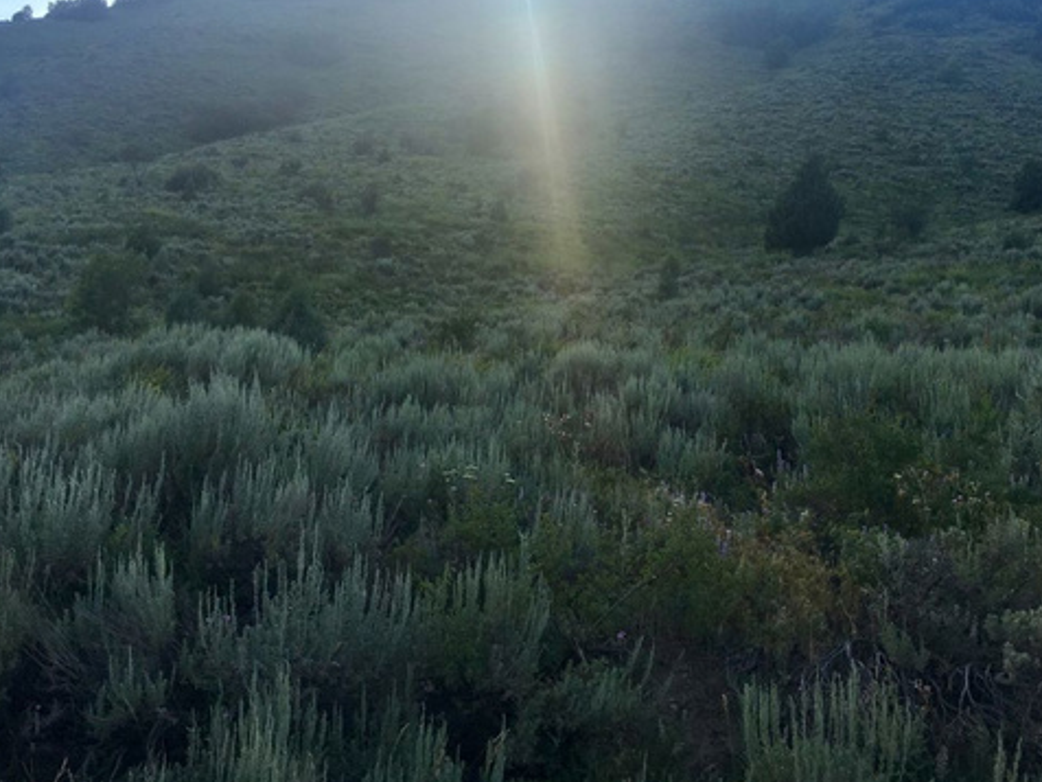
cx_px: 602
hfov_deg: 47.7
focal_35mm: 39
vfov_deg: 36.5
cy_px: 272
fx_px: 1174
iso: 25
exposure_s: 1/1131
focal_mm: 4.15
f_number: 2.2
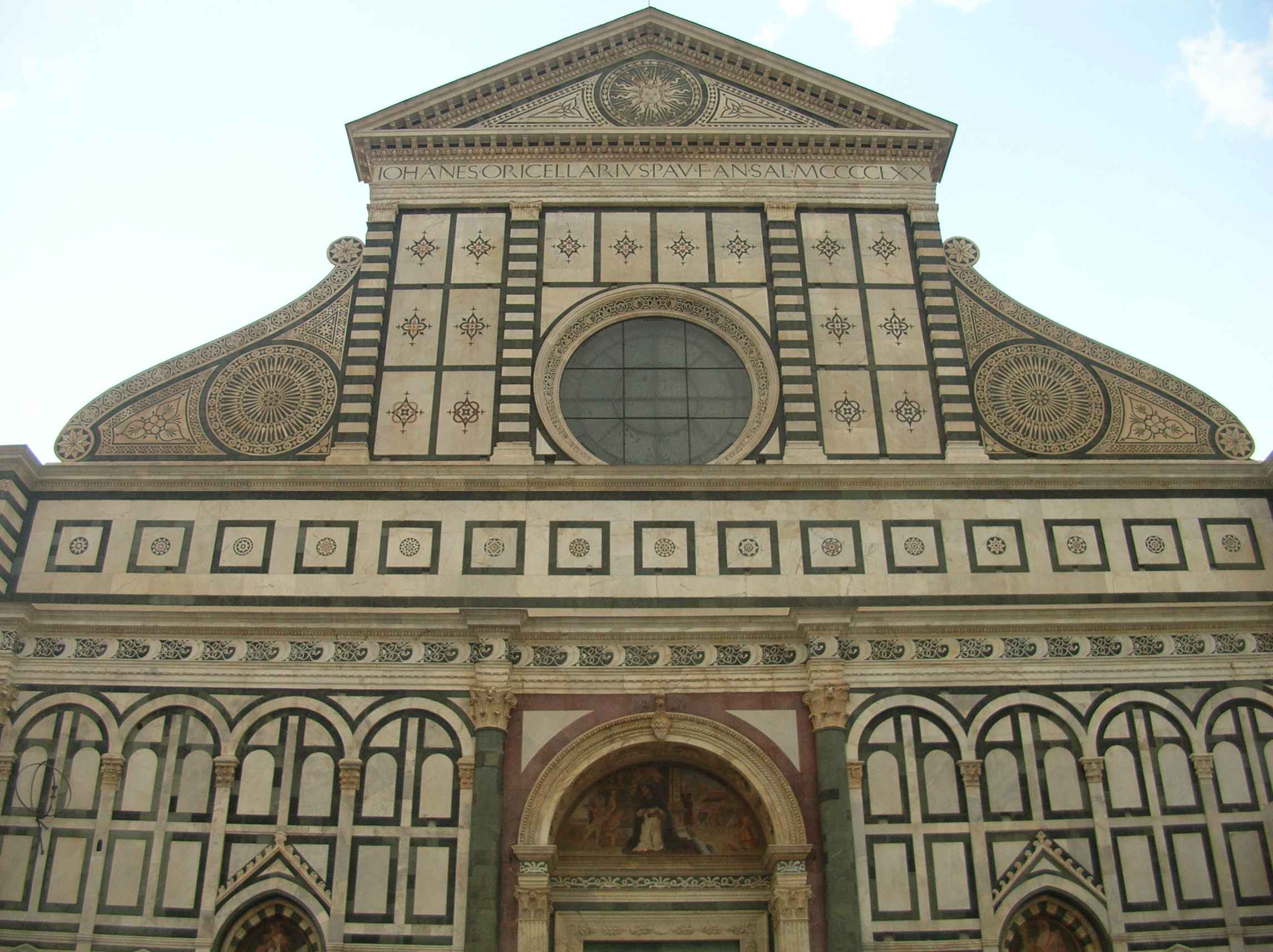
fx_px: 1286
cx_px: 636
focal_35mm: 35
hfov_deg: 52.7
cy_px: 476
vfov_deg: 40.6
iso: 50
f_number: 2.8
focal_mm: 5.8
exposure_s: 1/101
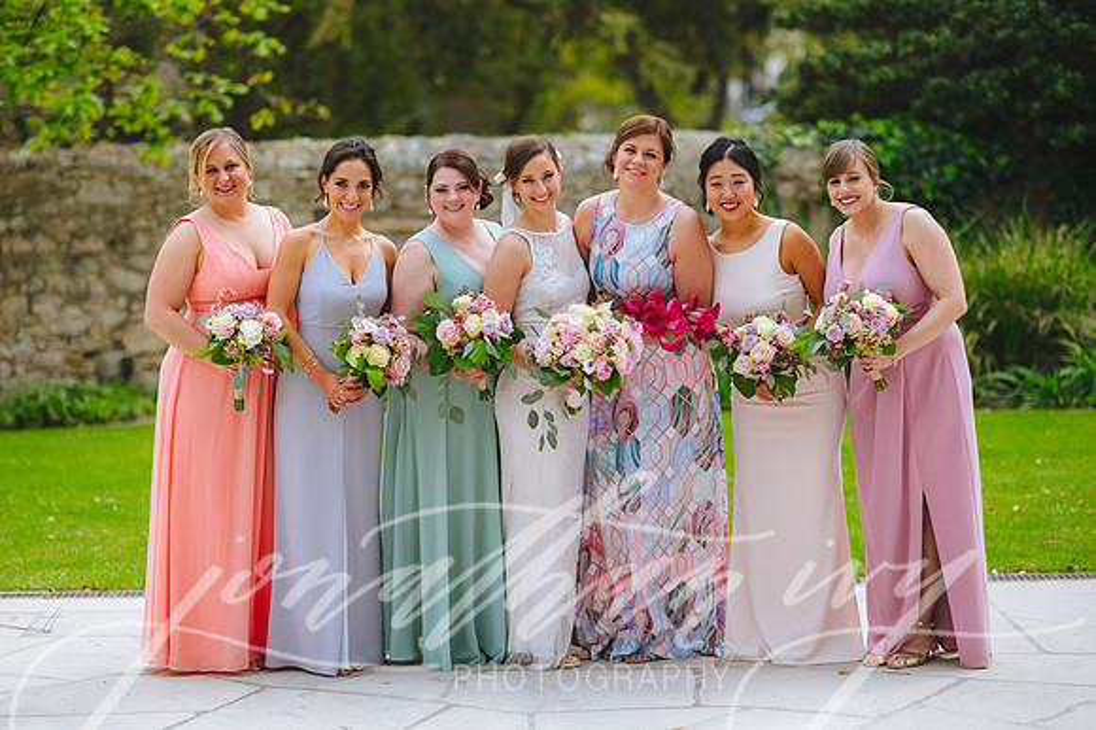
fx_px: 2653
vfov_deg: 15.7
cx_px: 534
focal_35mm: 87
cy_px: 374
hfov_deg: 23.3
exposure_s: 1/2500
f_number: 1.8
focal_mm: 85
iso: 200
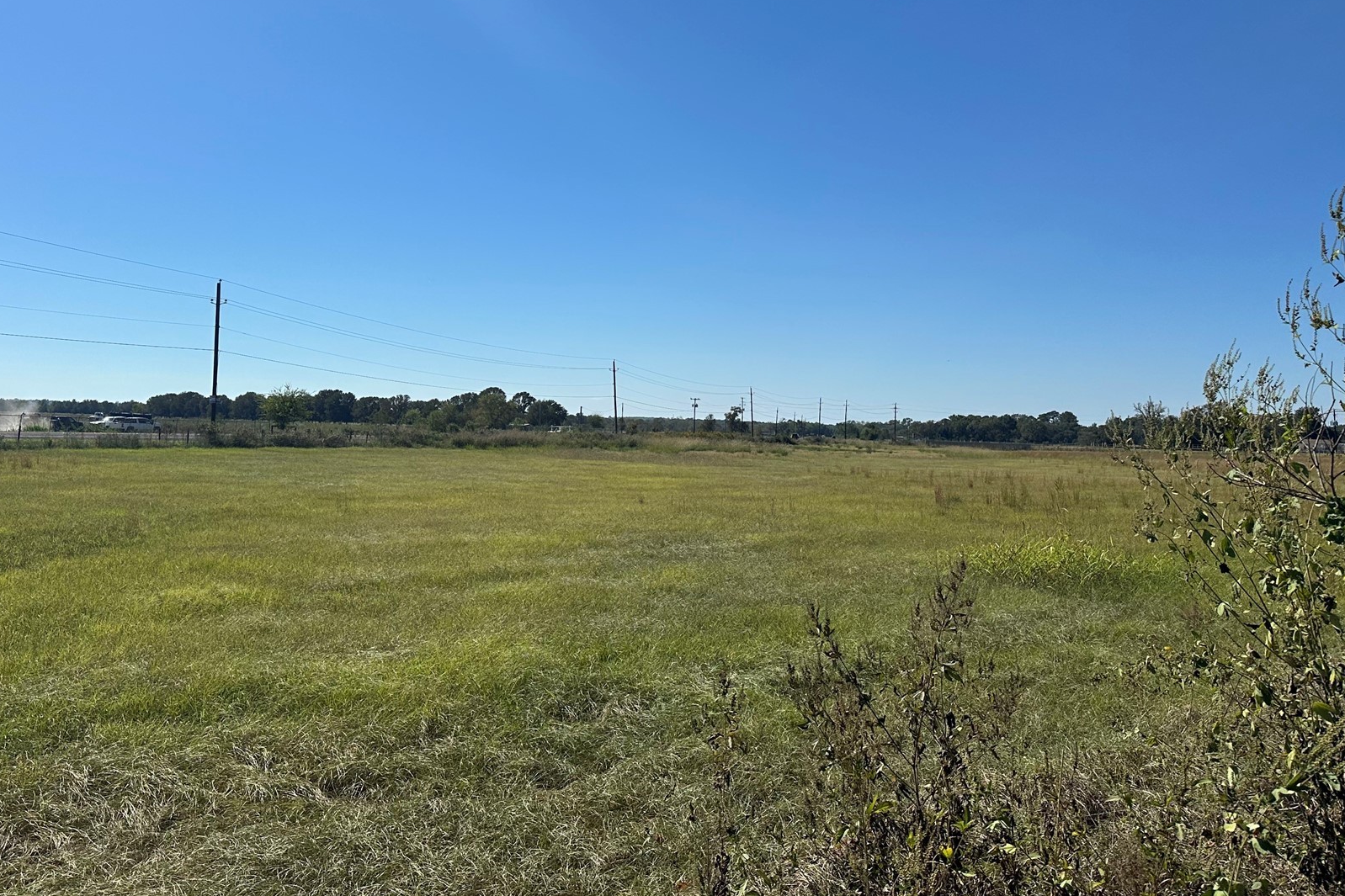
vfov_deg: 40.9
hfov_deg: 58.6
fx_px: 1195
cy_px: 364
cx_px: 596
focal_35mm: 32
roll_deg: -2.0
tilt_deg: +2.7
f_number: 1.78
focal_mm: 6.86
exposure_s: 1/9709
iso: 80
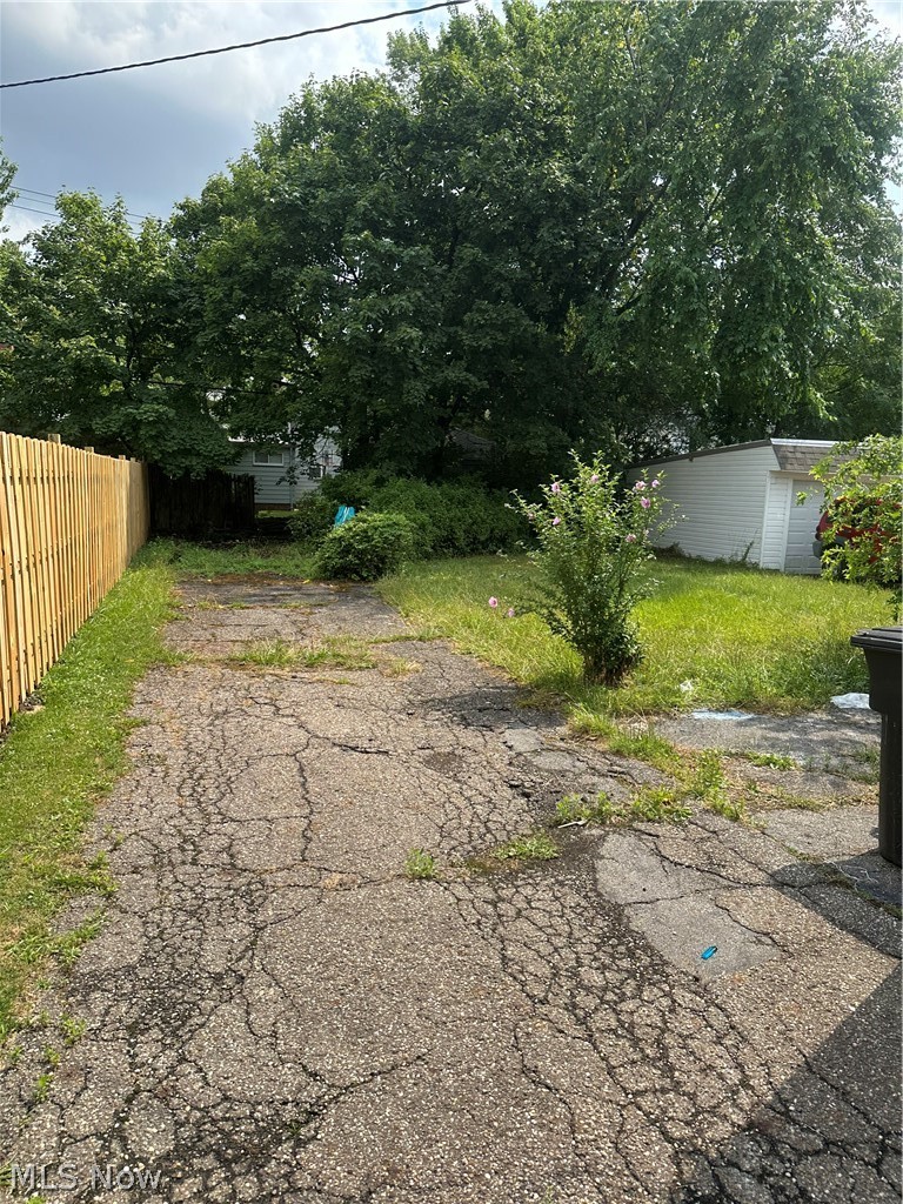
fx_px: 835
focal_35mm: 24
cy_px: 602
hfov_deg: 56.8
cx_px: 452
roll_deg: -4.5
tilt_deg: -7.6
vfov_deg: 71.6
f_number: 1.78
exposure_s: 1/2203
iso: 80
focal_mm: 6.86
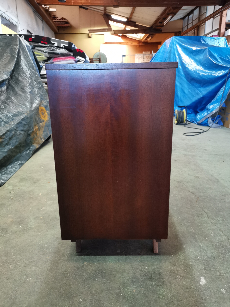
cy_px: 154
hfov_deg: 51.4
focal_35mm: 27
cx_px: 115
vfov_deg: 65.3
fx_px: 239
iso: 400
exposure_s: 1/25
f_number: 1.8
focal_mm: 5.58
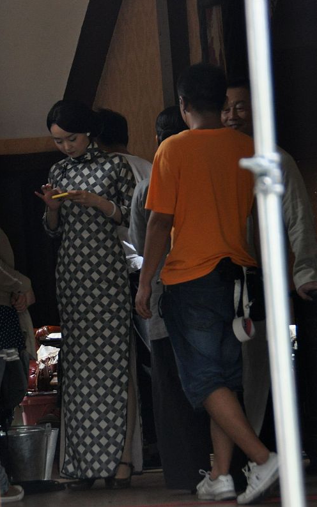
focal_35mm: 277
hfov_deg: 4.7
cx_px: 96
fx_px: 3830
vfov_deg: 7.6
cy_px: 253
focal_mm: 120
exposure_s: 1/160
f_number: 6
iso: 800
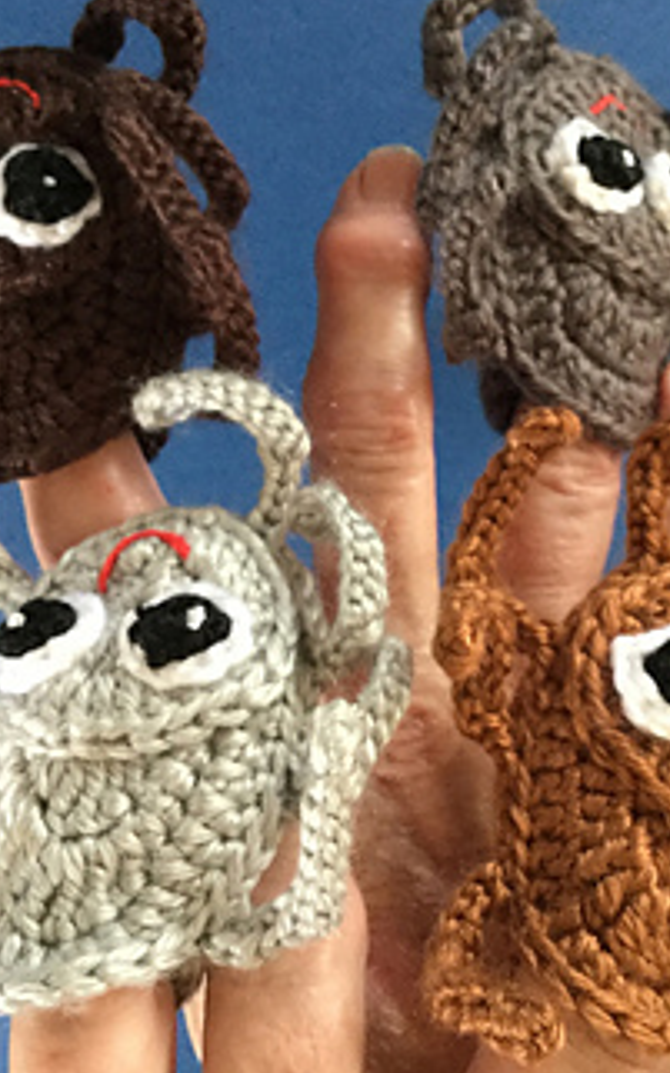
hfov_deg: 25.3
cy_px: 475
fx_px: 1491
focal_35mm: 51
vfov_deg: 39.5
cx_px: 380
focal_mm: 3.3
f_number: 2.4
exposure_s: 1/20
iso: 200
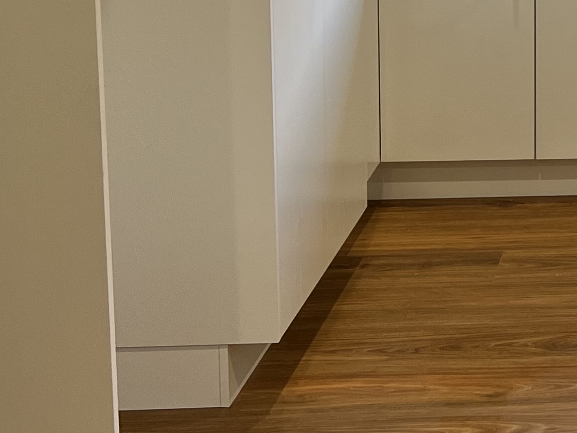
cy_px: -161
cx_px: 892
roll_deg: -1.1
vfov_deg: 15.3
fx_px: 1517
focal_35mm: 91
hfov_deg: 18.7
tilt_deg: -7.1
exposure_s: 1/100
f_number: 1.5
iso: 80
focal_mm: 5.7
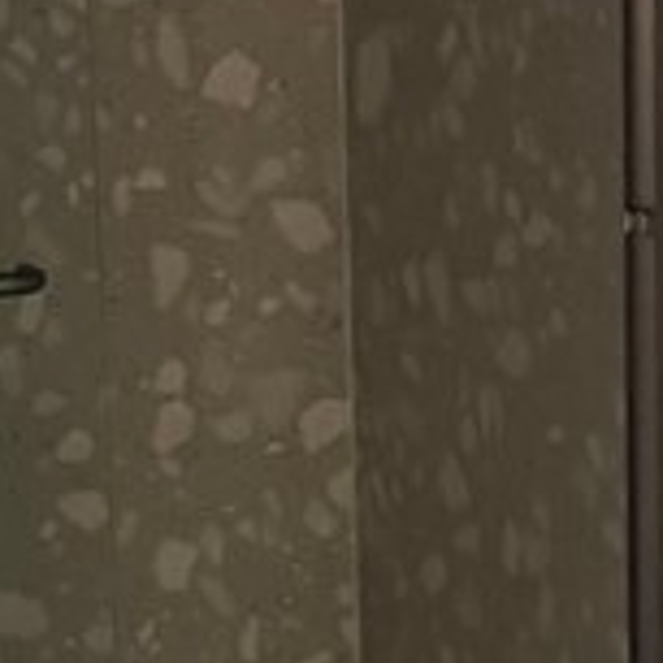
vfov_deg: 12.2
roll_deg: +2.6
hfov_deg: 12.3
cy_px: 633
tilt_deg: -10.1
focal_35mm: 142
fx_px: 3077
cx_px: 407
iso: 800
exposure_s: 1/41
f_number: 1.78
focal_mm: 6.76
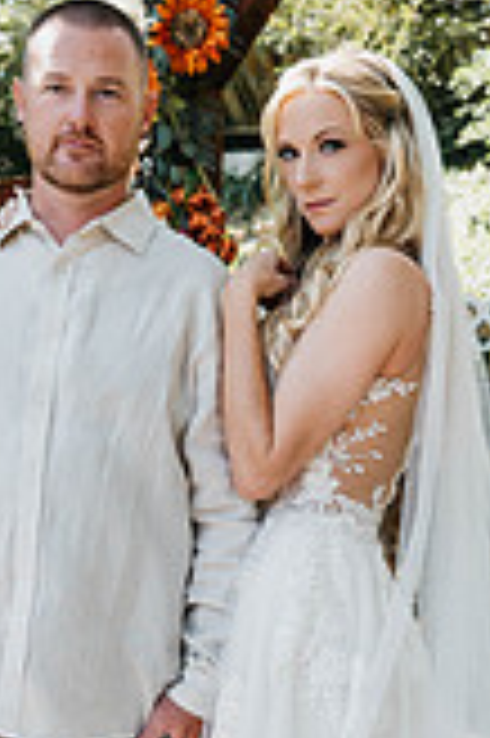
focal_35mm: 66
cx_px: 193
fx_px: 1350
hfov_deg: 20.5
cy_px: 513
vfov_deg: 30.2
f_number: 2.8
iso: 160
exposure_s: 1/400
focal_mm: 24
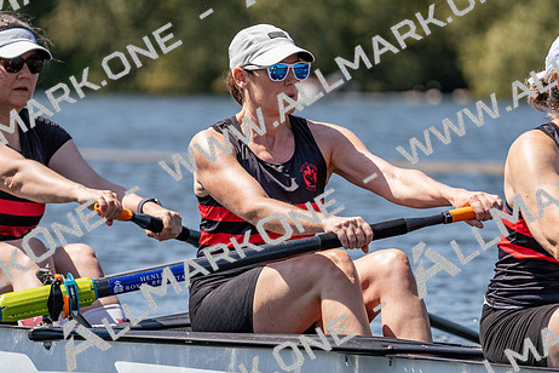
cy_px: 185
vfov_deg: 3.8
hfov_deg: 5.7
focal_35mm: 359
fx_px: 5574
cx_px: 309
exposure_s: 1/2000
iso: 250
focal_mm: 286
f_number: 5.6
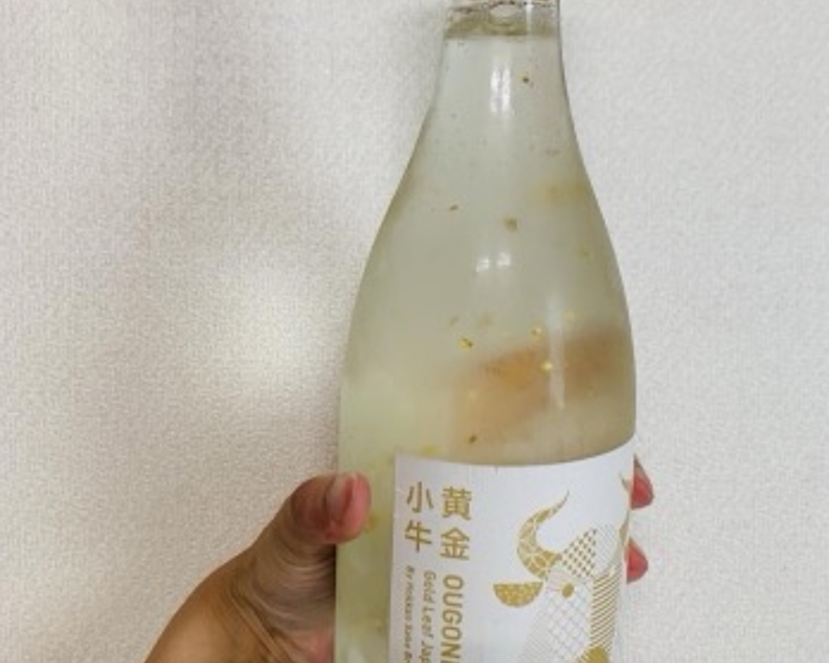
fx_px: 858
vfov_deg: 42.0
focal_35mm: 35
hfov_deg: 51.6
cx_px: 422
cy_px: 272
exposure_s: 1/60
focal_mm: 4.25
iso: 64
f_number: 1.8
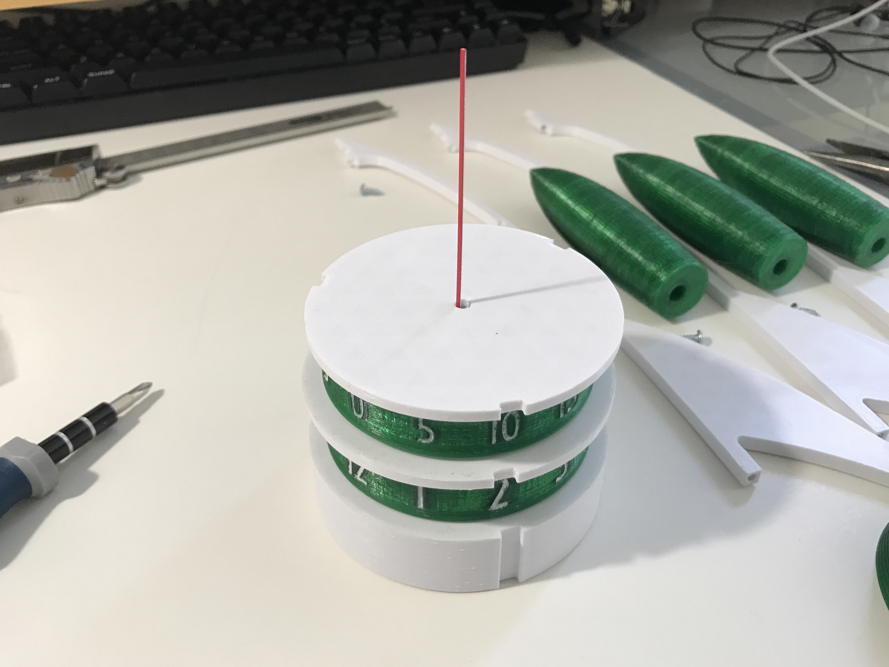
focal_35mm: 29
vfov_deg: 48.2
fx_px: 745
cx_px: 447
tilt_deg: -37.3
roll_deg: +0.8
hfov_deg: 61.7
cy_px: 328
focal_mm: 3.99
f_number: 1.8
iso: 25
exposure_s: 1/30
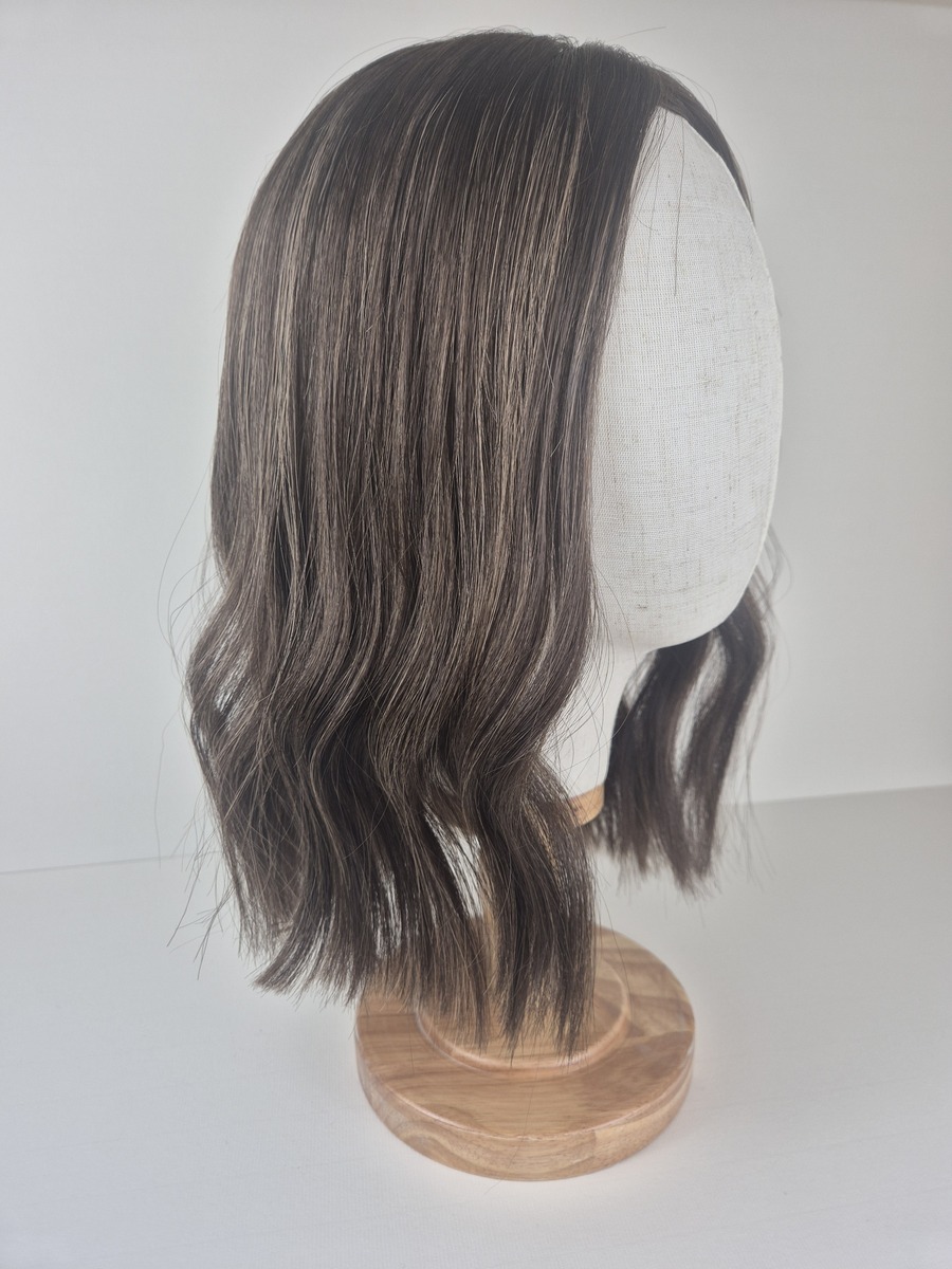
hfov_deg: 58.9
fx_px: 843
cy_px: 634
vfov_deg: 73.9
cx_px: 476
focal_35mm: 23
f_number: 1.8
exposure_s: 1/100
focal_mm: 5.4
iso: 40
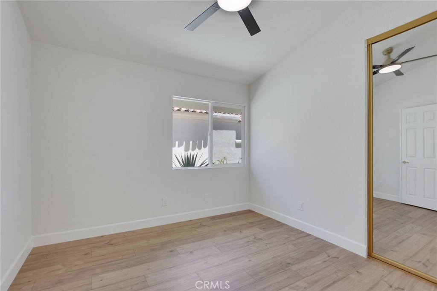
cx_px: 218
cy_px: 146
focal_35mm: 15
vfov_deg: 77.3
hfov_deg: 100.4
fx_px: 182
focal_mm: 10
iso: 1250
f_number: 8
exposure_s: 1/250
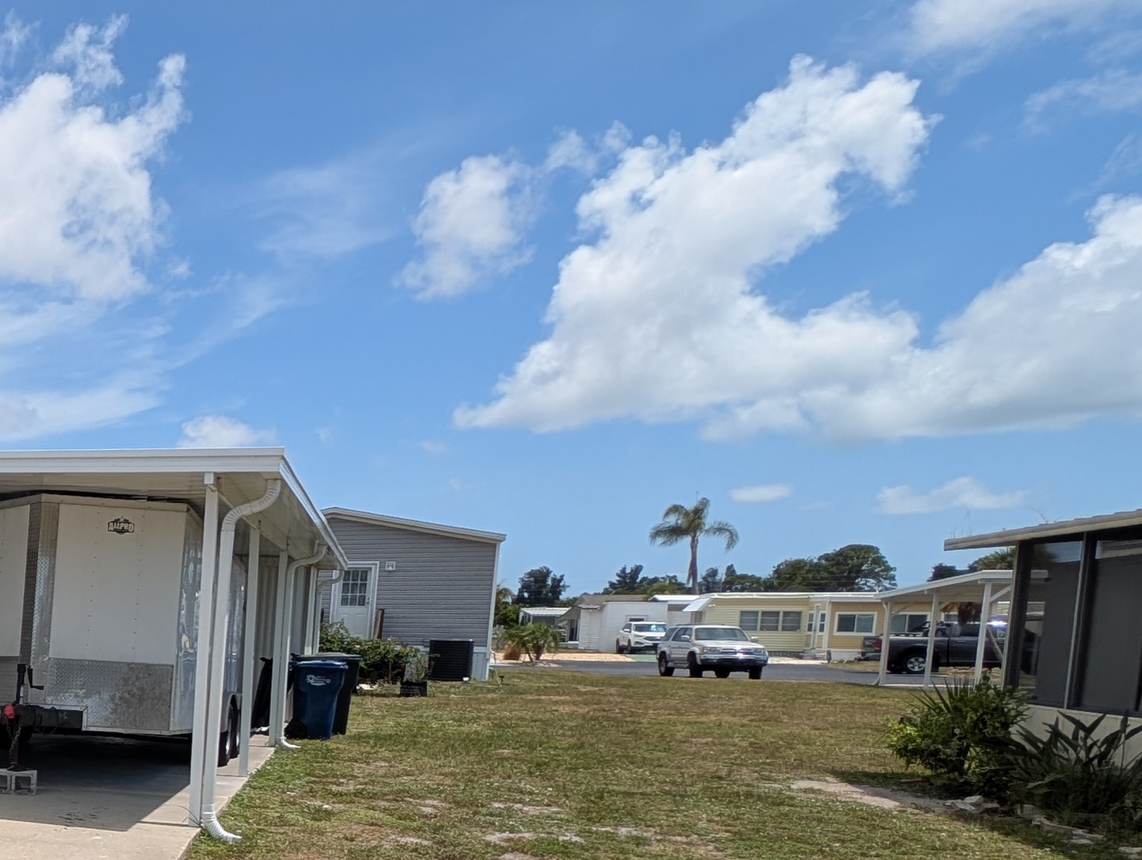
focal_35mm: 32
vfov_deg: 41.3
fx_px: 1057
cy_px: 747
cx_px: -255
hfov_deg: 39.3
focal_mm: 2.23
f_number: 1.95
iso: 42
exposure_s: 1/2242
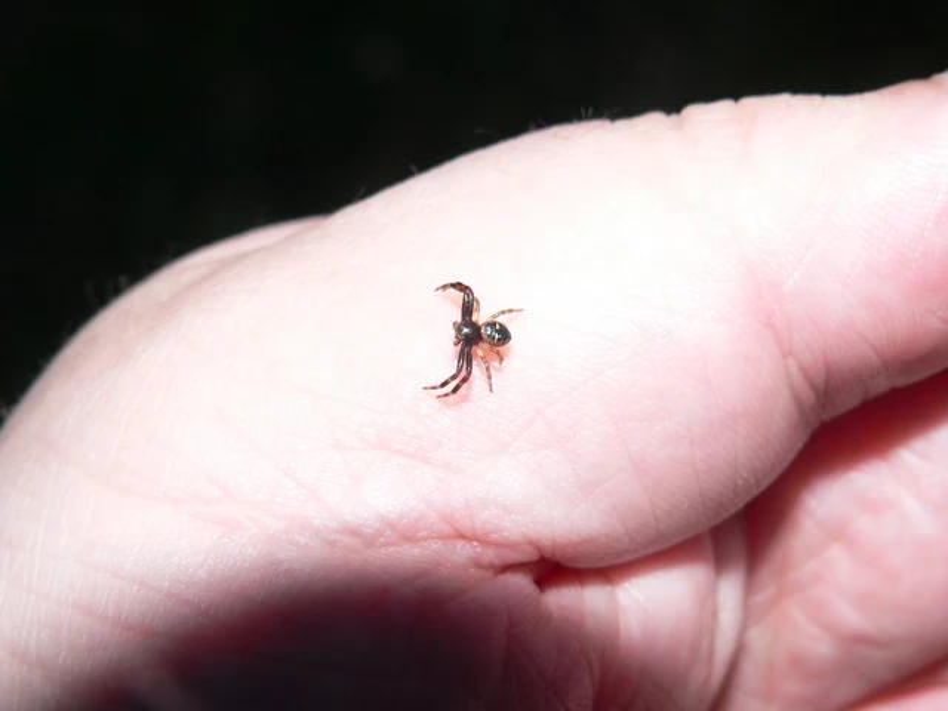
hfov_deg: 26.0
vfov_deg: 19.6
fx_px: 2054
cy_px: 356
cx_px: 474
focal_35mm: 75
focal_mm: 12.4
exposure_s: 1/60
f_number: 4
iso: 100
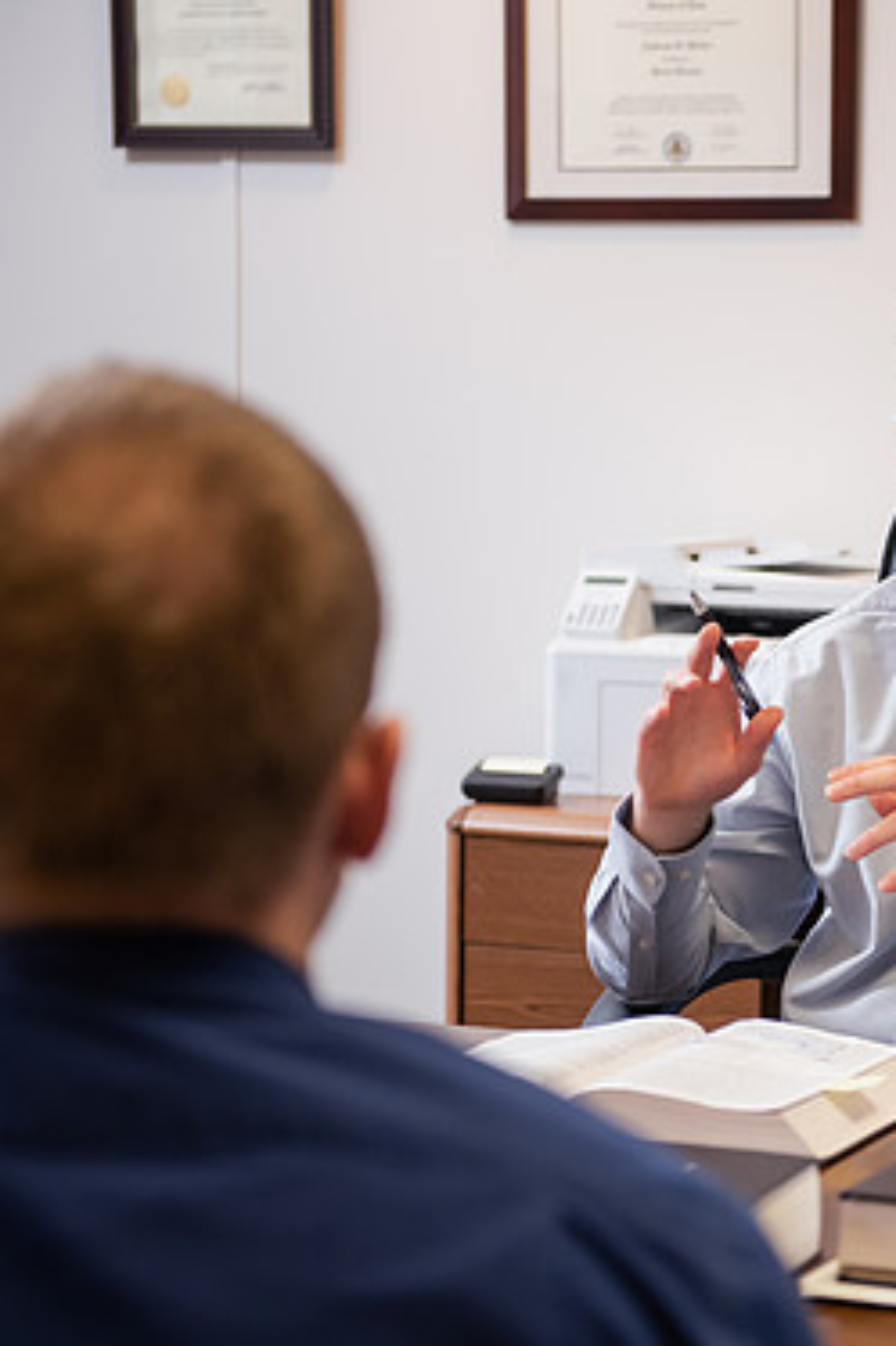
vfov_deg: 22.6
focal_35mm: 90
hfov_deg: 14.8
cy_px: 668
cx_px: 957
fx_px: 3363
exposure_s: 1/125
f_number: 3.2
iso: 1000
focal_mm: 58
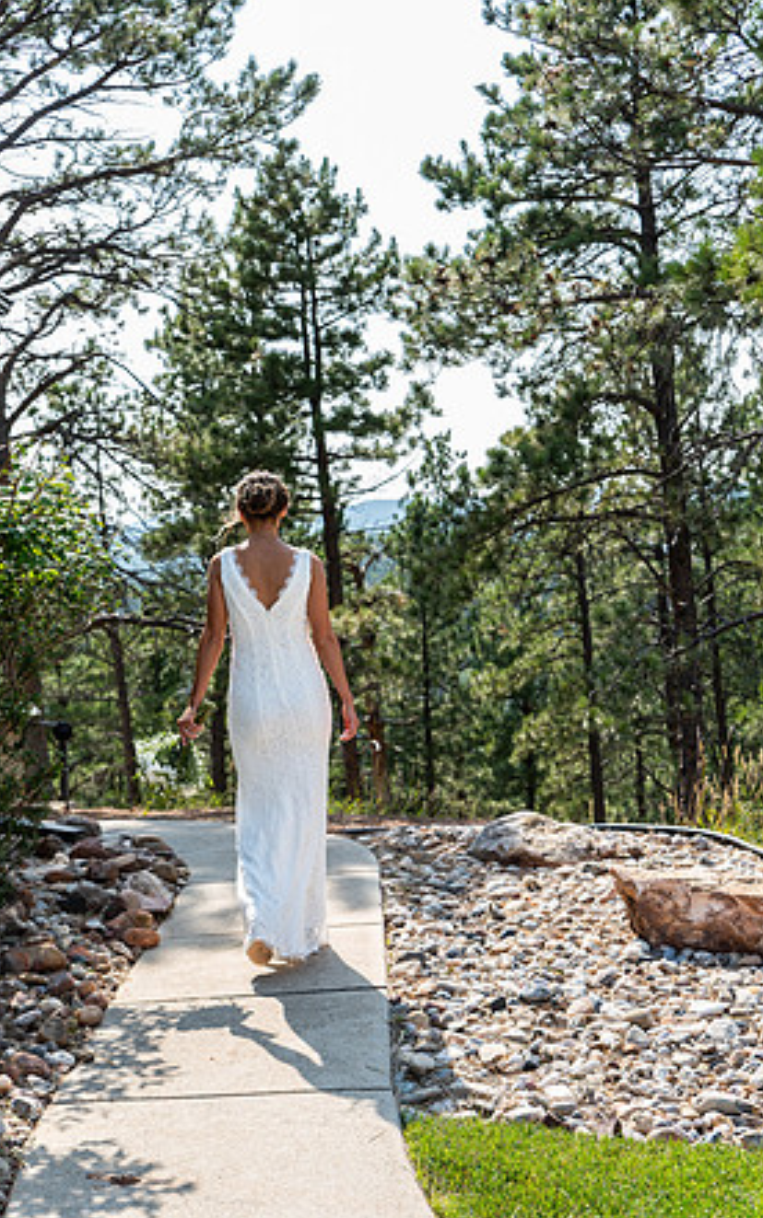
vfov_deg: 38.9
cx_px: 370
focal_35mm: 52
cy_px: 602
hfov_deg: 24.9
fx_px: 1728
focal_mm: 50
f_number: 4.5
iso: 80
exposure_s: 1/160
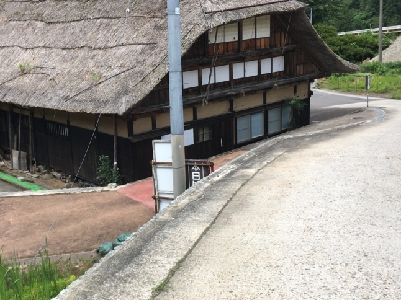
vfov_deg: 31.5
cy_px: 148
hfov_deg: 40.6
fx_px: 533
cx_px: 127
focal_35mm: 46
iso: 25
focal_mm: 4.15
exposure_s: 1/1202
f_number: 2.2
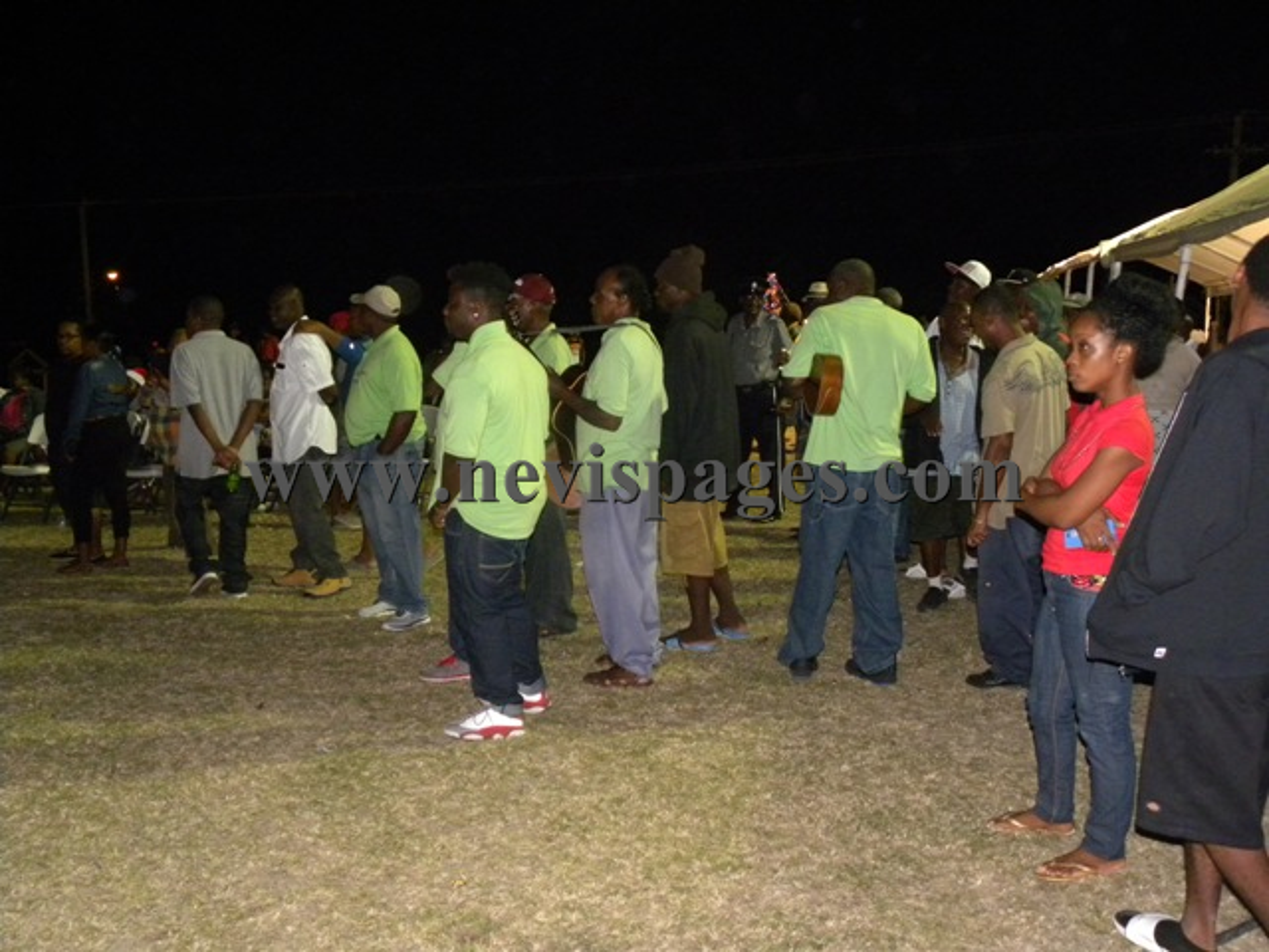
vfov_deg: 38.7
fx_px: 1356
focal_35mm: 37
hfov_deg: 50.1
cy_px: 476
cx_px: 634
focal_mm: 6.6
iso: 474
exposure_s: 1/30
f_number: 3.2
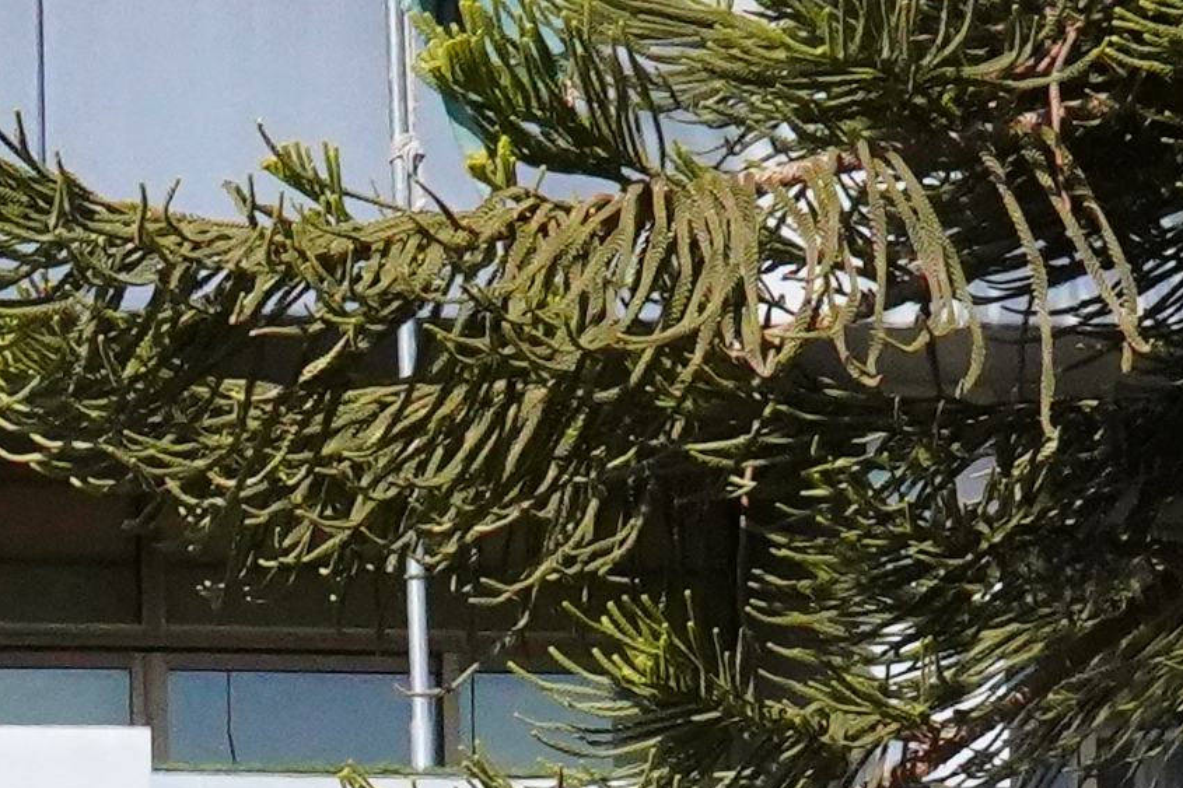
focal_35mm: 213
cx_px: -830
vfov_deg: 6.3
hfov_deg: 9.3
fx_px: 6998
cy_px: 1512
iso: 6400
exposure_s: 1/2000
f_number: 18
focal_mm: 30
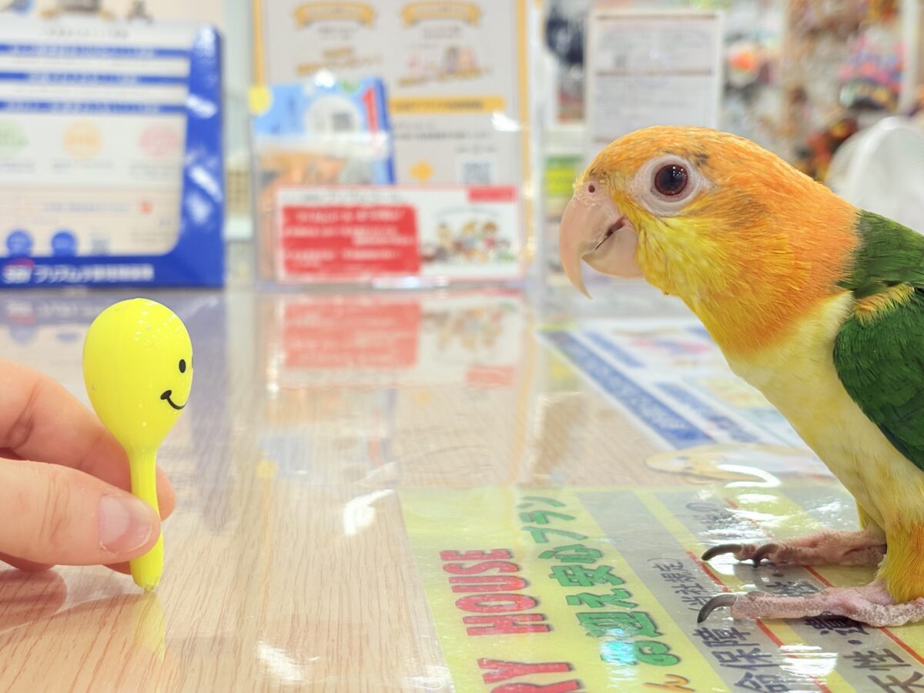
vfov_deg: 28.0
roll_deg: +0.5
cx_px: 462
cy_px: 346
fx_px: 1388
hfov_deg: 36.8
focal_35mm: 52
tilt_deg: -6.0
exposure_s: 1/100
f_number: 1.6
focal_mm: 5.96
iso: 64
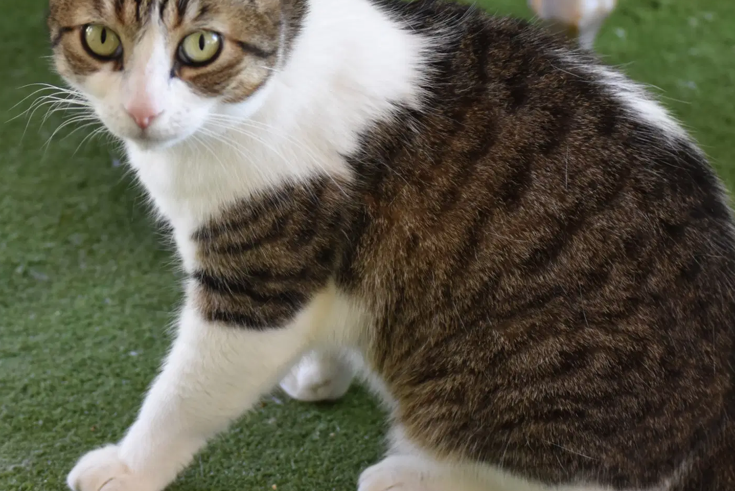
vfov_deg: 12.2
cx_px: 314
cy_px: 180
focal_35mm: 113
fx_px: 2301
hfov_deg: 18.1
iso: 800
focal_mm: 55
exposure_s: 1/60
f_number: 4
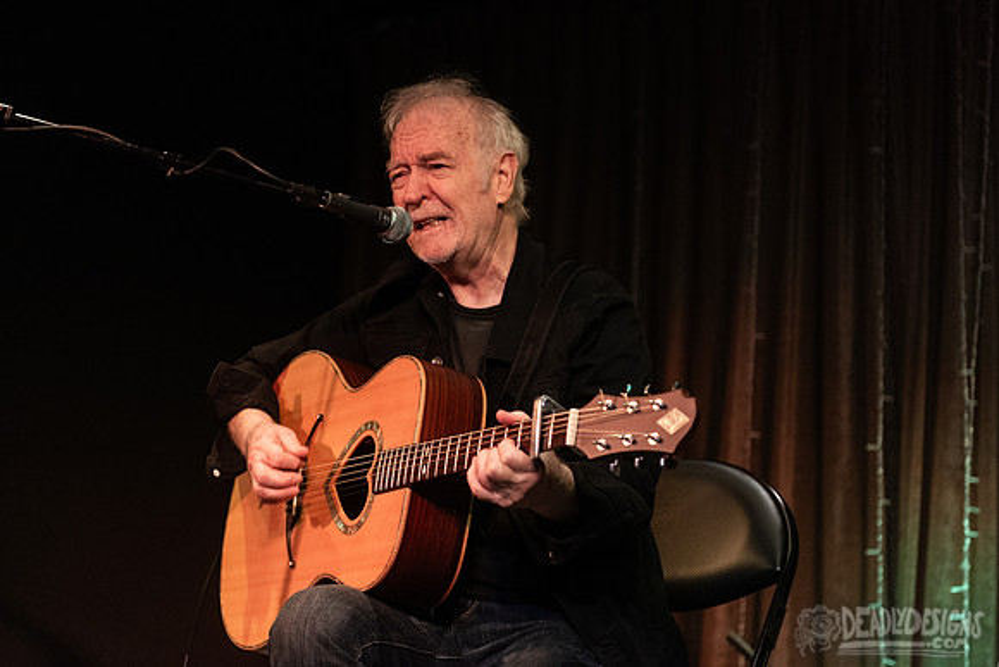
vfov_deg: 17.1
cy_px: 288
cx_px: 529
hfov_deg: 25.5
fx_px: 2210
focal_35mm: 80
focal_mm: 70
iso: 2500
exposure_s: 1/200
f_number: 3.2
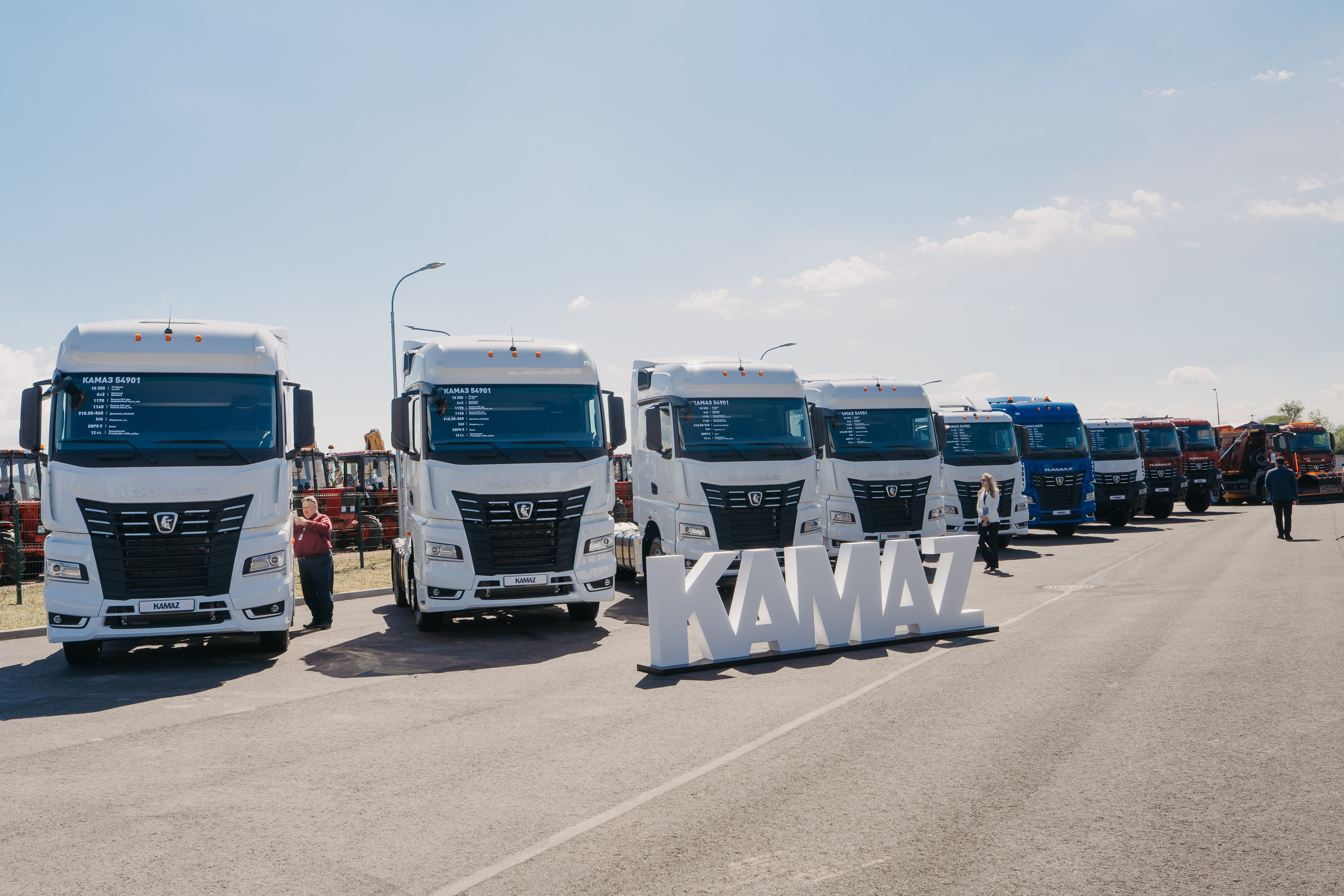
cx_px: 672
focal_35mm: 28
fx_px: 1045
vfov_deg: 46.4
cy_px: 448
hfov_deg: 65.5
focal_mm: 28
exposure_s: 1/250
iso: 160
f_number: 11
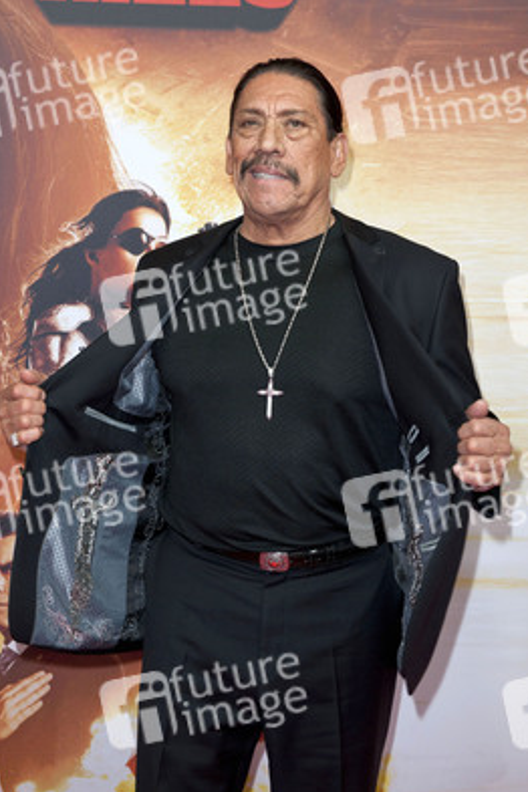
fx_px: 1298
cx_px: 263
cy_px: 399
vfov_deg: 33.9
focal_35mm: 59
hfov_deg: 23.0
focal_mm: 58
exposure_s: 1/250
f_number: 5
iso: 800
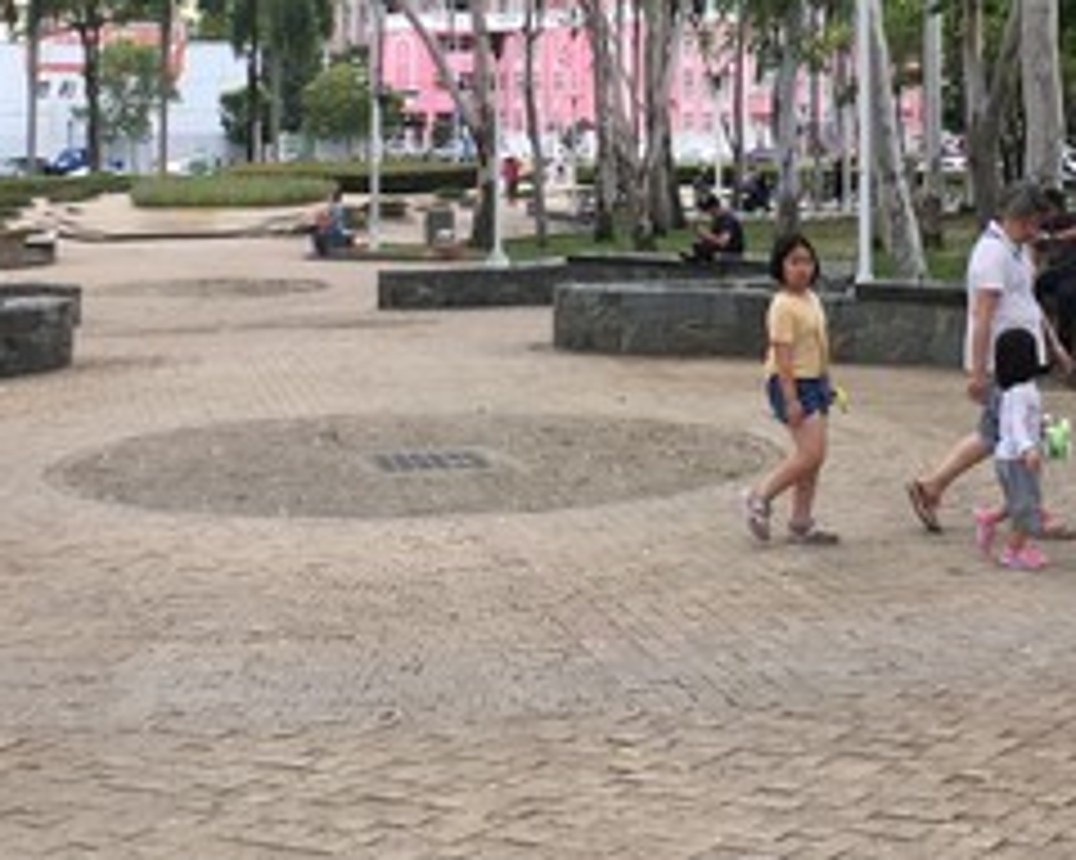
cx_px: 662
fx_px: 2260
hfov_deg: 26.7
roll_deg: -0.2
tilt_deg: +2.6
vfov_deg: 20.6
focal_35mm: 71
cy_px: -77
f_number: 2.2
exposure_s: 1/120
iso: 25
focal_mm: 4.15
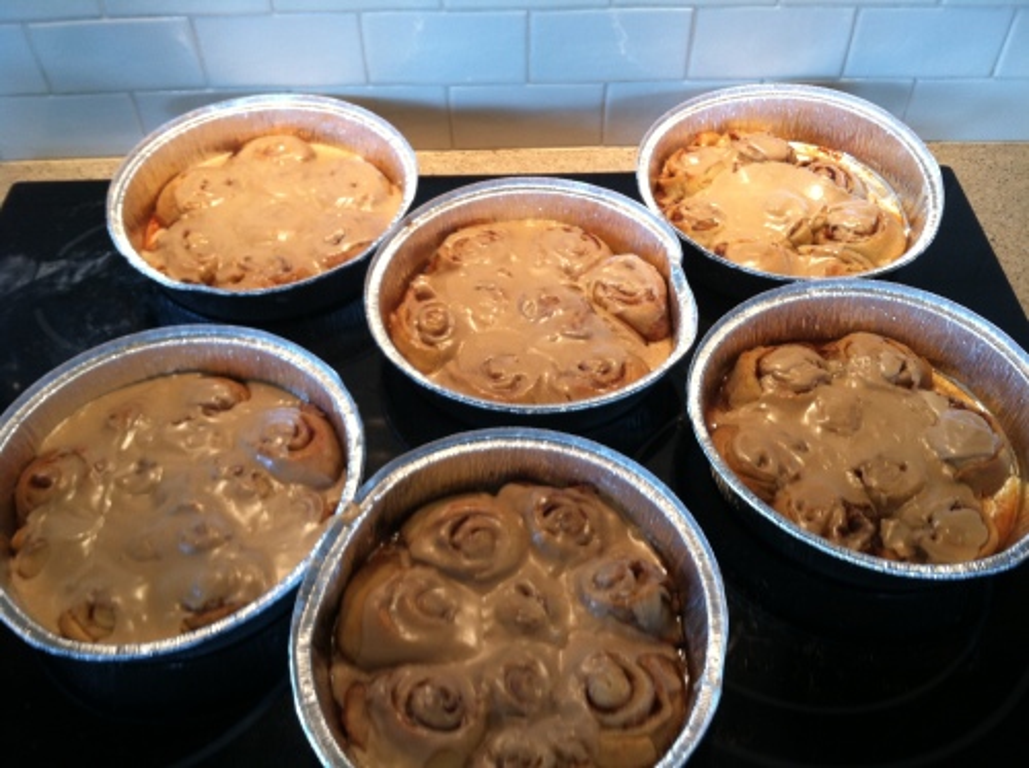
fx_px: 1038
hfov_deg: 52.7
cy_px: 384
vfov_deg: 40.6
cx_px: 514
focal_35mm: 35
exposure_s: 1/15
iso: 80
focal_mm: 3.85
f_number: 2.8
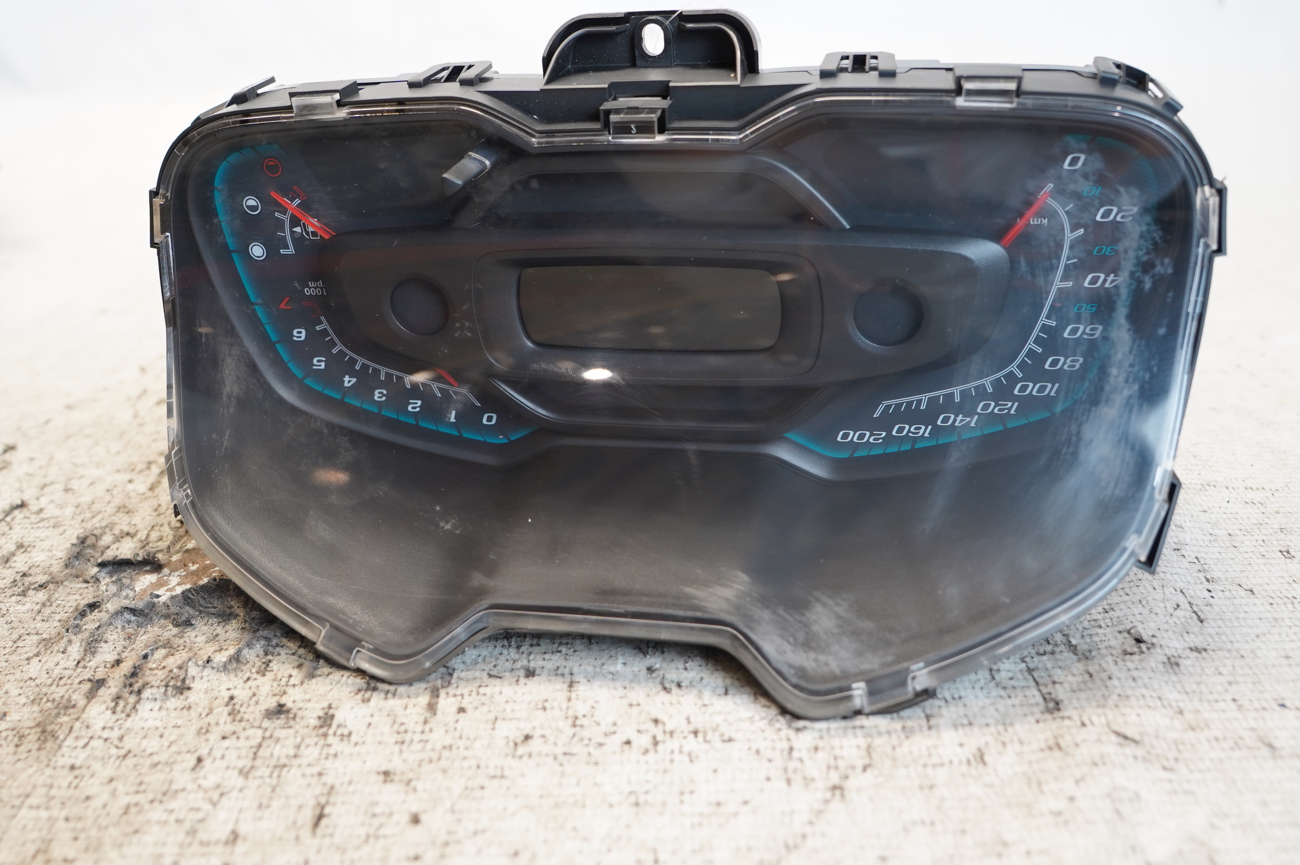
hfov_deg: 60.3
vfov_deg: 42.3
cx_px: 650
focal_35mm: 31
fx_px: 1118
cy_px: 432
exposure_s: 1/60
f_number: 4
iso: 500
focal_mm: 21
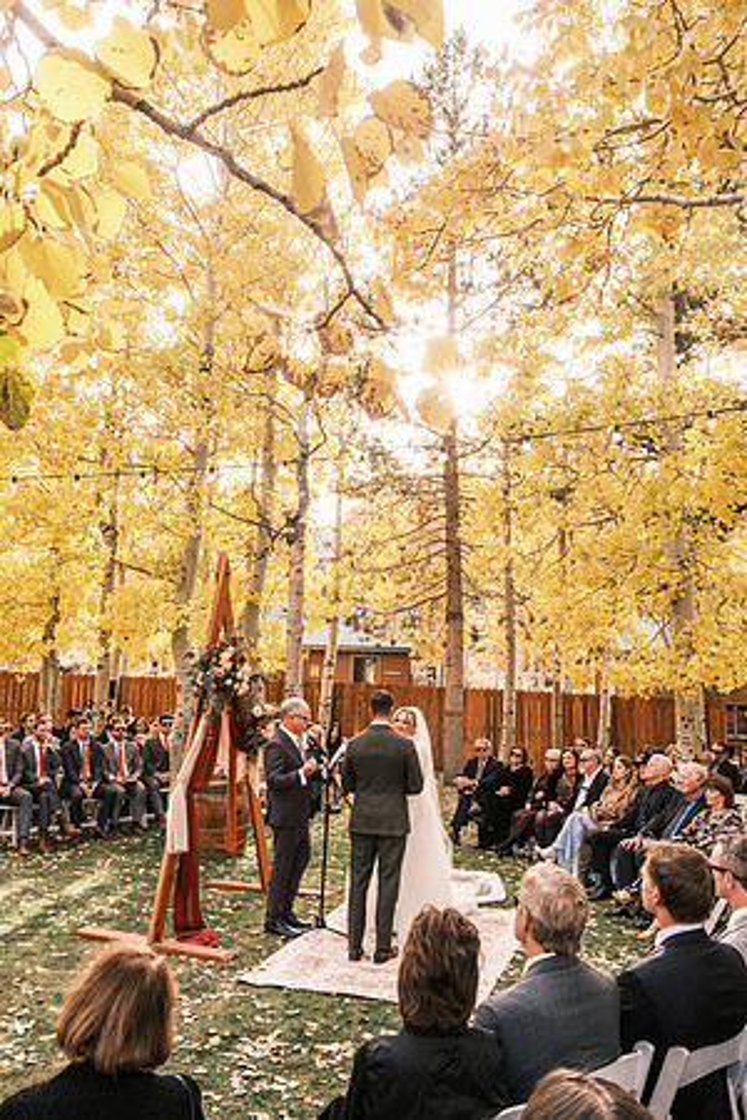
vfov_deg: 67.4
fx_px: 840
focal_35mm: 27
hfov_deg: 47.9
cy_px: 560
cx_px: 374
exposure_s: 1/30
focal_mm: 18
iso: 250
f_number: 11
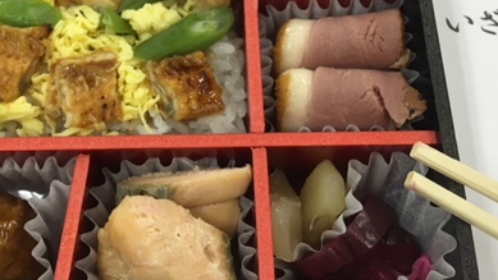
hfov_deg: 39.3
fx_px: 687
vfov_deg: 22.7
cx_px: 160
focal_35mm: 52
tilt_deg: -62.9
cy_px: 47
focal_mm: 4.15
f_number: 2.2
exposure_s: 1/30
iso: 32
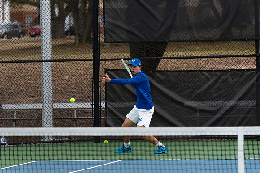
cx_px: 132
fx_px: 2216
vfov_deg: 4.5
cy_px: 85
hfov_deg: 6.7
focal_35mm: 307
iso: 640
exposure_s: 1/1600
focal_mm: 300
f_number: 5.6
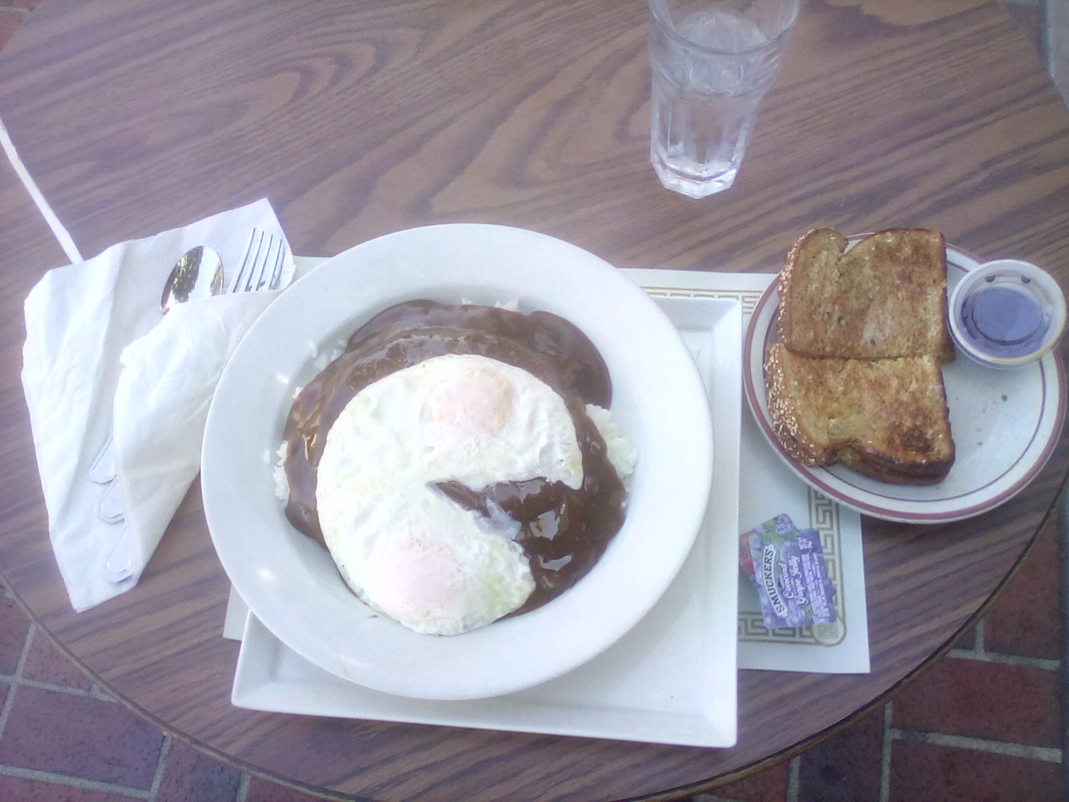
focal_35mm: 35
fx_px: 1081
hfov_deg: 52.6
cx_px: 534
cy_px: 401
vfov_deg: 40.7
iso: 56
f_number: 2.8
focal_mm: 2.9
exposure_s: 1/140
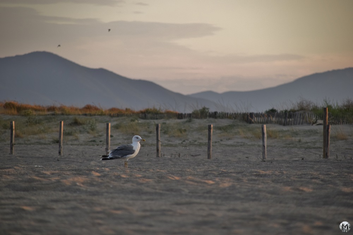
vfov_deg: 4.6
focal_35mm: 300
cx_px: 176
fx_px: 2941
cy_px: 118
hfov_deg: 6.9
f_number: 6.3
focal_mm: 200
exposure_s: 1/250
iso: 450
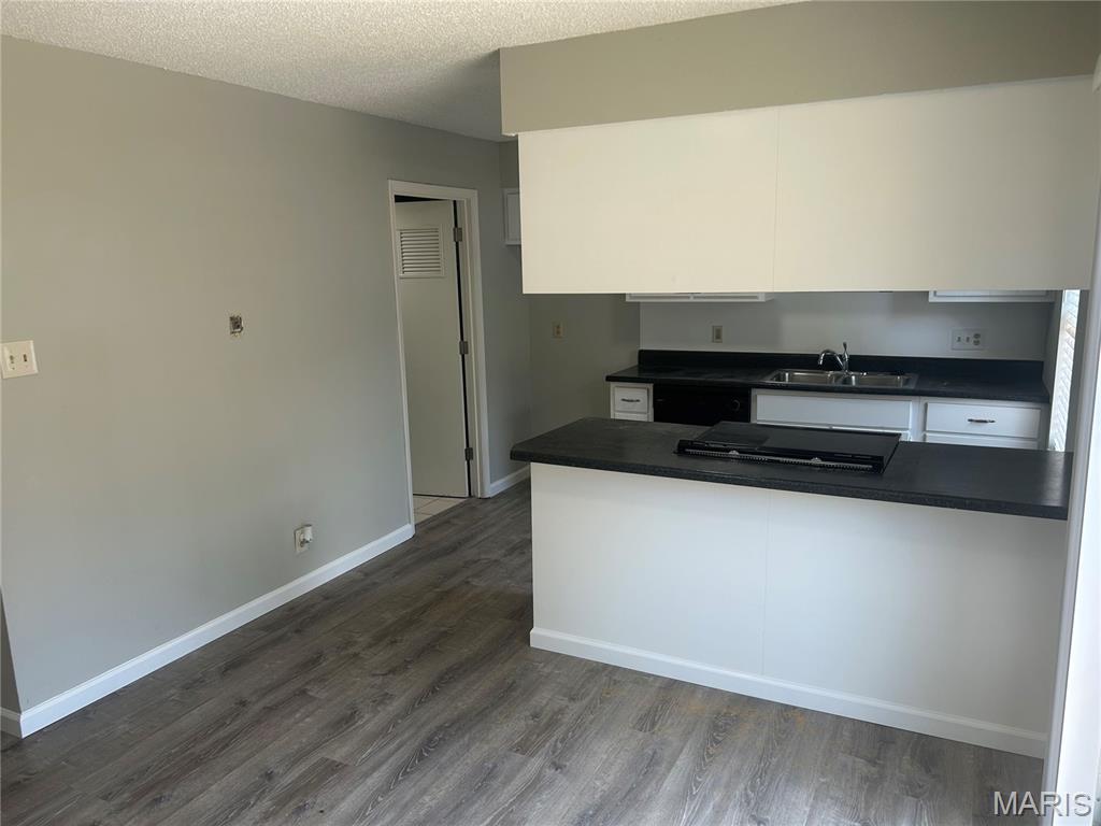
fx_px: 827
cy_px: 413
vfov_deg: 53.1
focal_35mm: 26
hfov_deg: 67.3
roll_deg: +1.1
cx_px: 550
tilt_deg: -11.7
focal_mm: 5.7
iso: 40
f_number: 1.5
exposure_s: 1/120
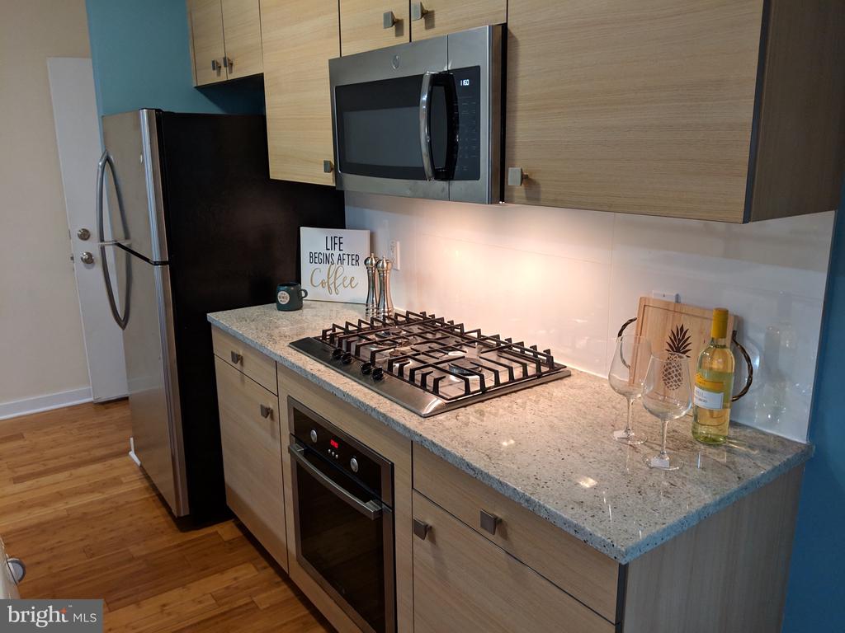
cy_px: 316
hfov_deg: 65.3
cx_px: 422
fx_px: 659
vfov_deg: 51.4
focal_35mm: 27
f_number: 1.8
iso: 424
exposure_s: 1/60
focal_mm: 4.44
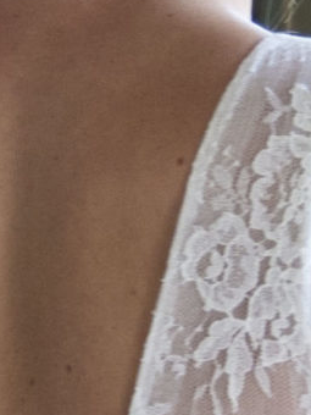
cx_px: 48
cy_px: 281
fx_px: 3522
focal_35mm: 294
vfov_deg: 6.7
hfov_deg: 5.1
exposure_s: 1/50
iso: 400
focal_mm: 32
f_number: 4.5
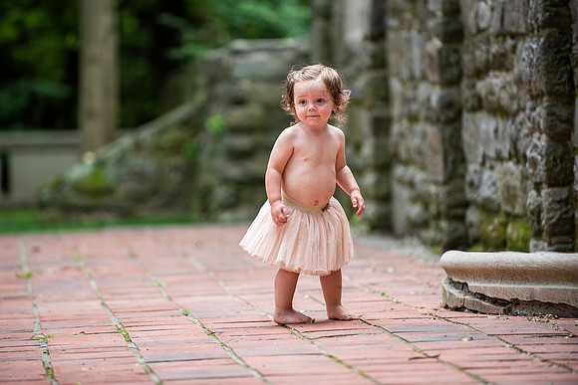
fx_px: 3370
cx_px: 275
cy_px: 183
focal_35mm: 210
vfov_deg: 6.5
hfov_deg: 9.8
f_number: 2.8
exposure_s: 1/1250
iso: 640
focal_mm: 200
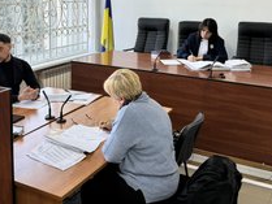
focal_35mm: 46
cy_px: 35
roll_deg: +0.1
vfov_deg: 30.6
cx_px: 115
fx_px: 362
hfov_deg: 41.1
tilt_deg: -6.4
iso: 80
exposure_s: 1/100
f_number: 1.78
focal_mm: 6.76
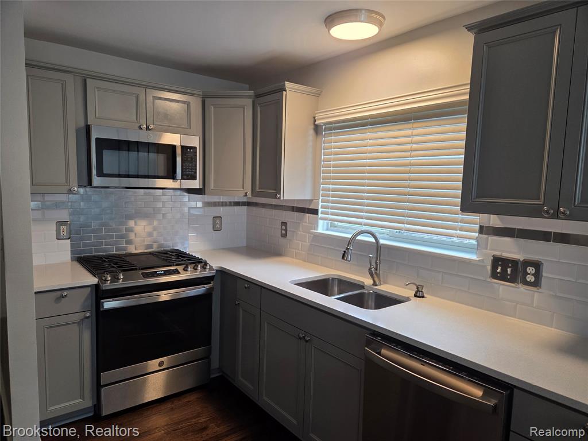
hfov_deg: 73.9
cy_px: 220
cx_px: 294
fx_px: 391
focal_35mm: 23
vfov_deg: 58.9
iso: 160
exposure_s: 1/120
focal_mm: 5.4
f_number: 1.8
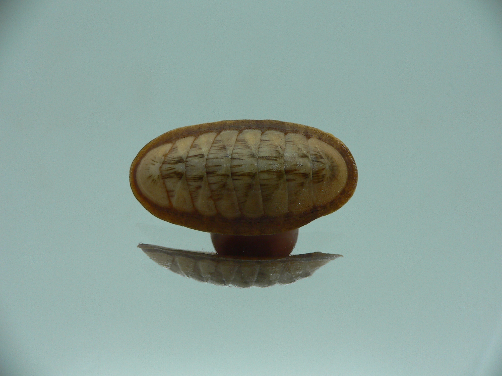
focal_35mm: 35
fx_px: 508
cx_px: 251
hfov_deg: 52.6
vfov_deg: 40.7
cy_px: 188
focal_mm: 4.6
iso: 80
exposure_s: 1/60
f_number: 2.8
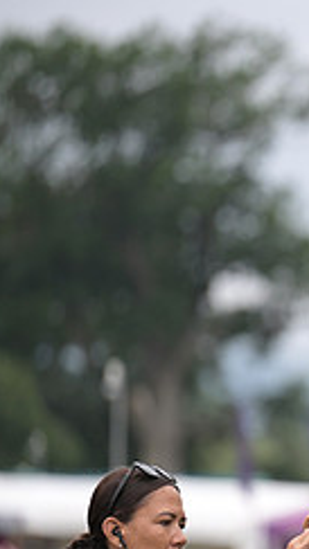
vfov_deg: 4.3
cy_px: 363
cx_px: 611
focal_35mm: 499
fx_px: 7279
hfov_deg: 2.4
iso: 720
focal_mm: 200
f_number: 3.2
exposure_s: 1/1250
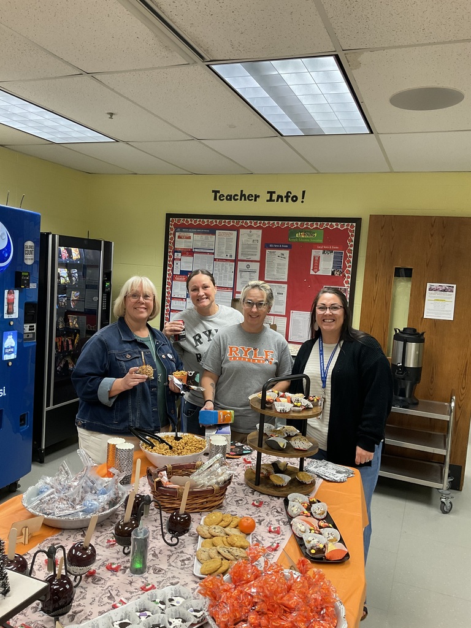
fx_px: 526
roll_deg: -6.0
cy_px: 314
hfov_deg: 48.2
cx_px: 236
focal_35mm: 29
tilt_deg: -4.5
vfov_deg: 61.7
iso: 80
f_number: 1.8
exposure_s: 1/60
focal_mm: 3
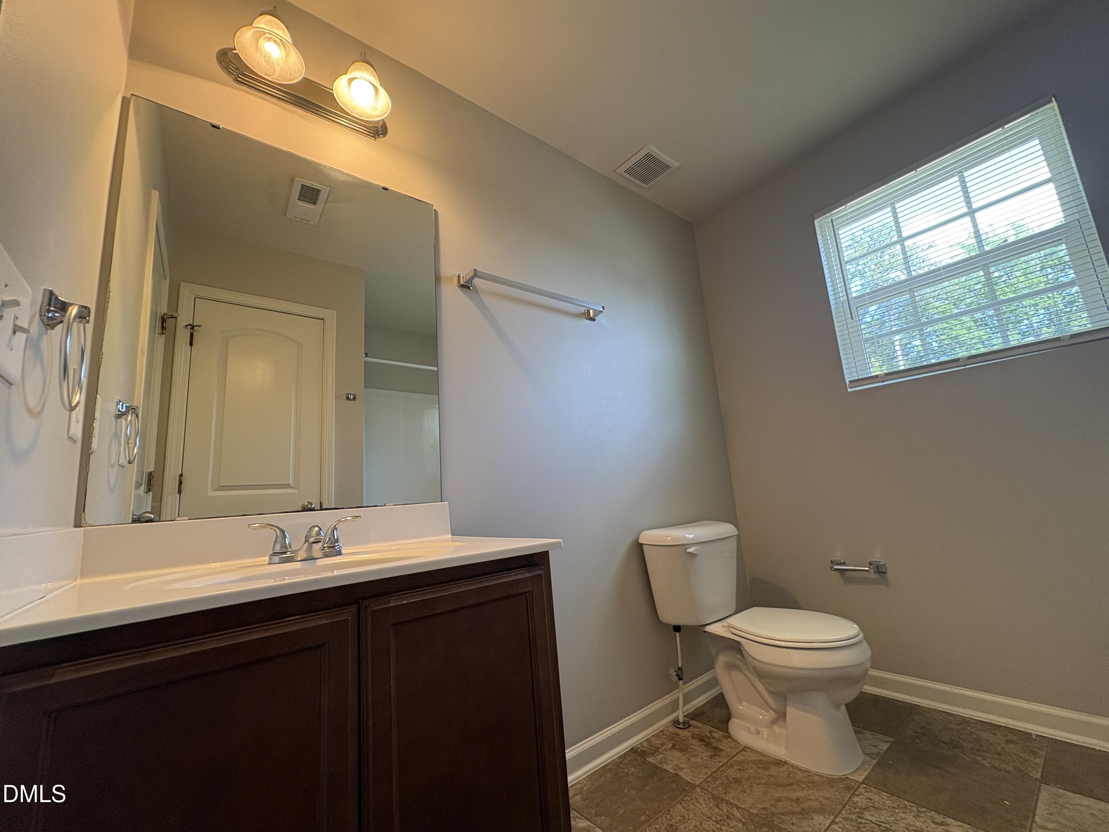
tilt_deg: +11.1
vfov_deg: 85.7
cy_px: 416
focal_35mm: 14
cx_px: 554
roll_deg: +4.9
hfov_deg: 102.1
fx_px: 449
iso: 125
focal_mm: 2.22
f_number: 2.2
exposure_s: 1/60
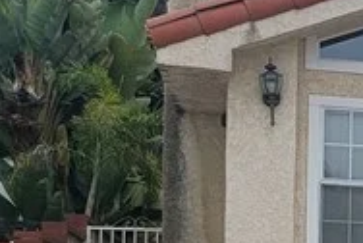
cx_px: 896
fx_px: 1485
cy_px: 299
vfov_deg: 9.2
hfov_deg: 11.4
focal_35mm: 147
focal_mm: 5.4
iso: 40
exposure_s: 1/1659
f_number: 1.8
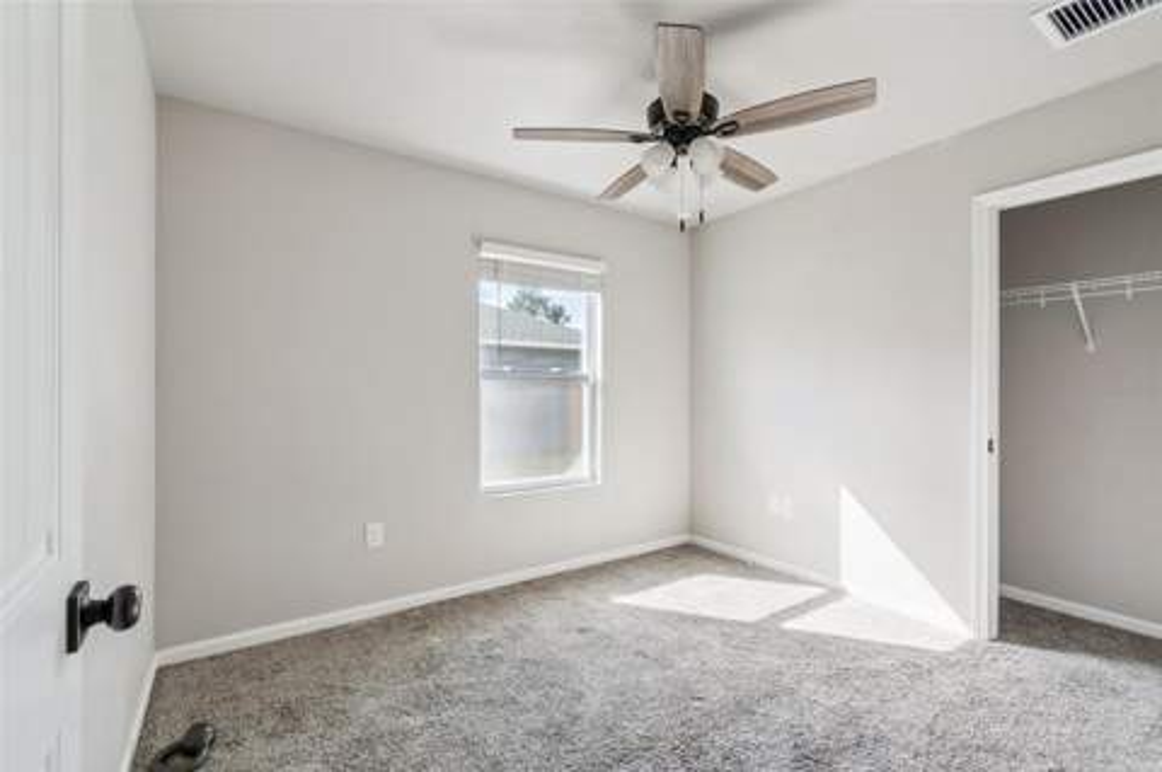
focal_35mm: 15
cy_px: 386
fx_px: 484
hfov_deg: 100.4
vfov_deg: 77.2
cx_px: 581
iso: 200
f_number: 8
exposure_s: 1/13
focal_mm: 10
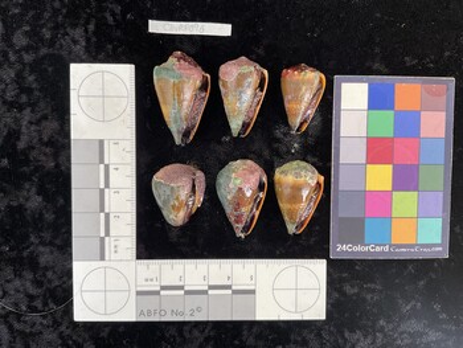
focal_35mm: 29
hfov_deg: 61.6
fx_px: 388
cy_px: 174
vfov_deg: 48.3
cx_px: 232
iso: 40
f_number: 1.8
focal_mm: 3
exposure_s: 1/60
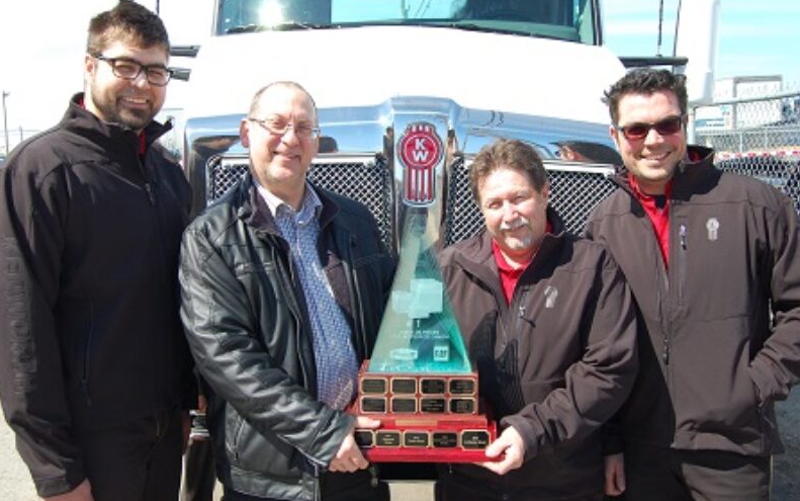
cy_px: 243
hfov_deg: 54.6
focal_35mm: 36
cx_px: 398
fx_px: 775
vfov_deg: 35.8
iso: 200
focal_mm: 23
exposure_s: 1/250
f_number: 8
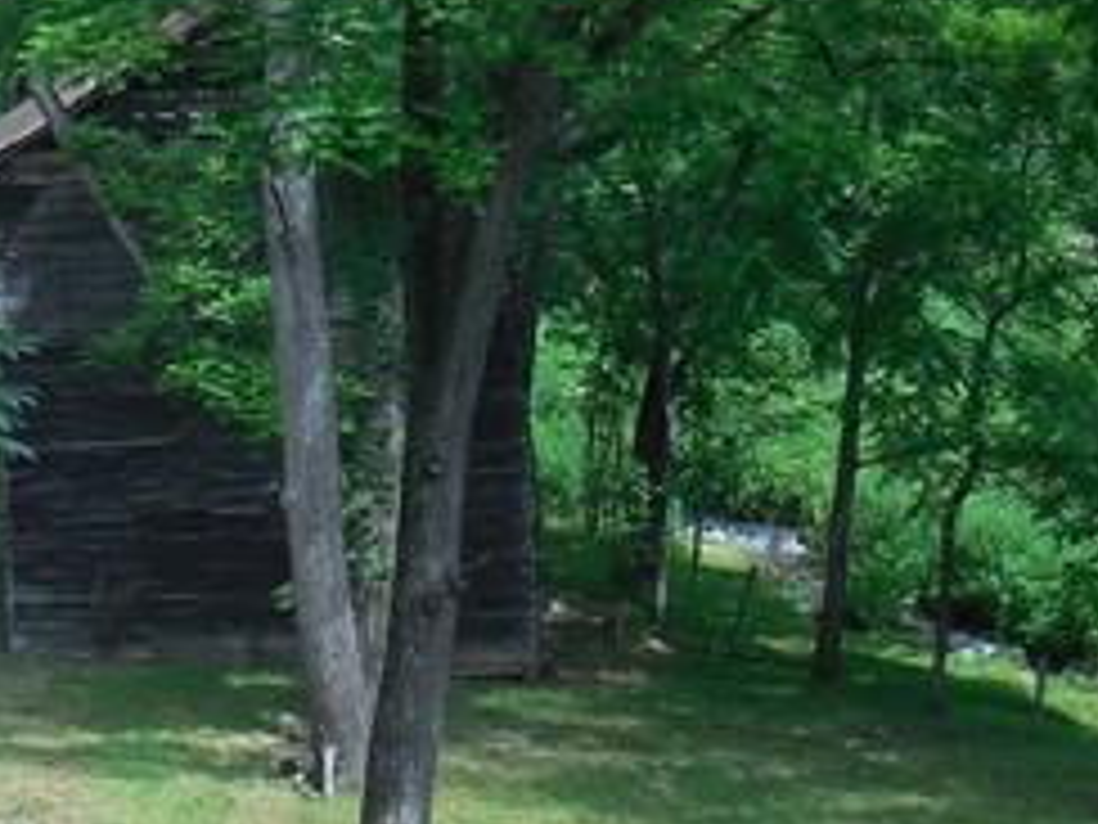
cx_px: 414
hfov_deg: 9.1
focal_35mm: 218
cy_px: 149
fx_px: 6915
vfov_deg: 6.8
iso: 125
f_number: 4.3
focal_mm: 9.4
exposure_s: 1/320
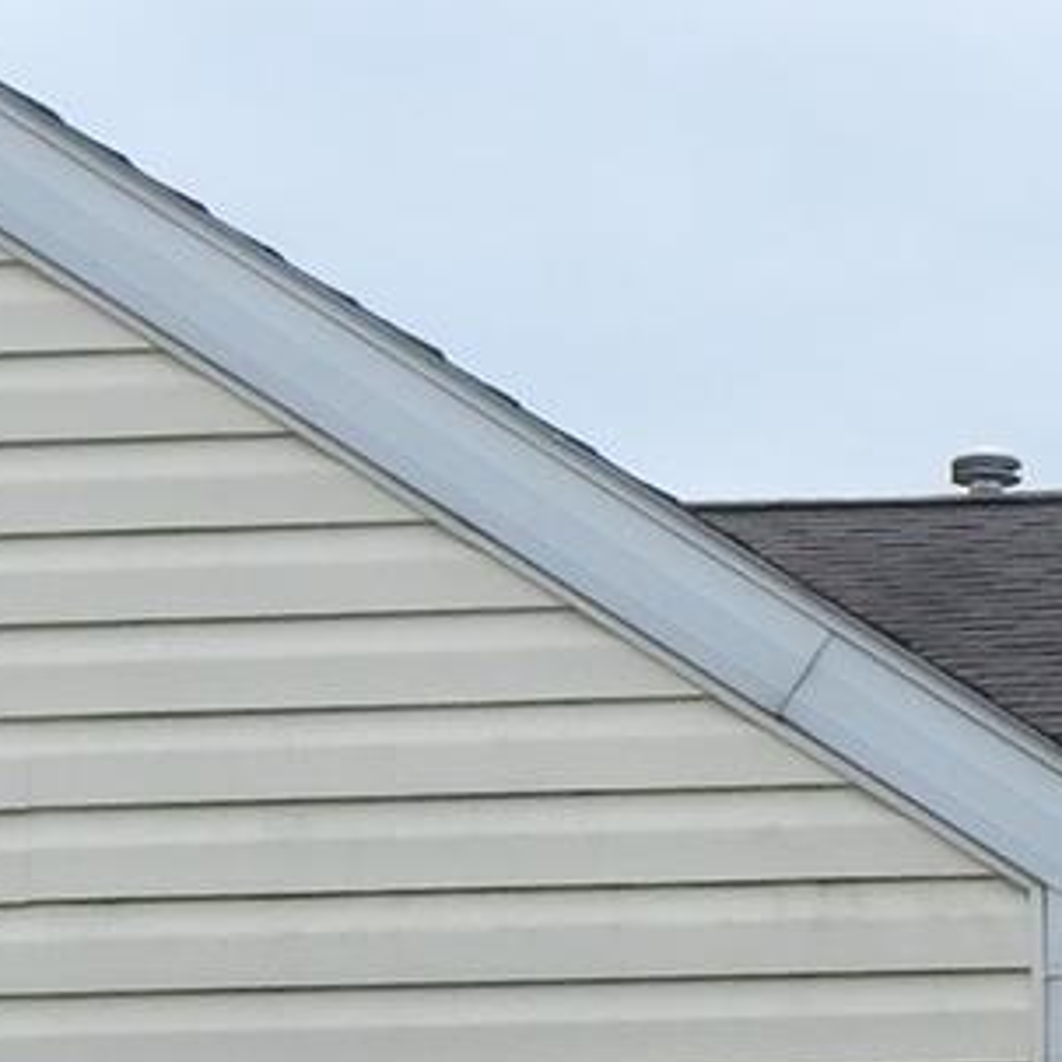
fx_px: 7254
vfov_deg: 8.2
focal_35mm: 209
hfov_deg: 8.2
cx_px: 1434
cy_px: 1493
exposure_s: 1/1500
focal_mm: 6.1
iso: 125
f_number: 3.3
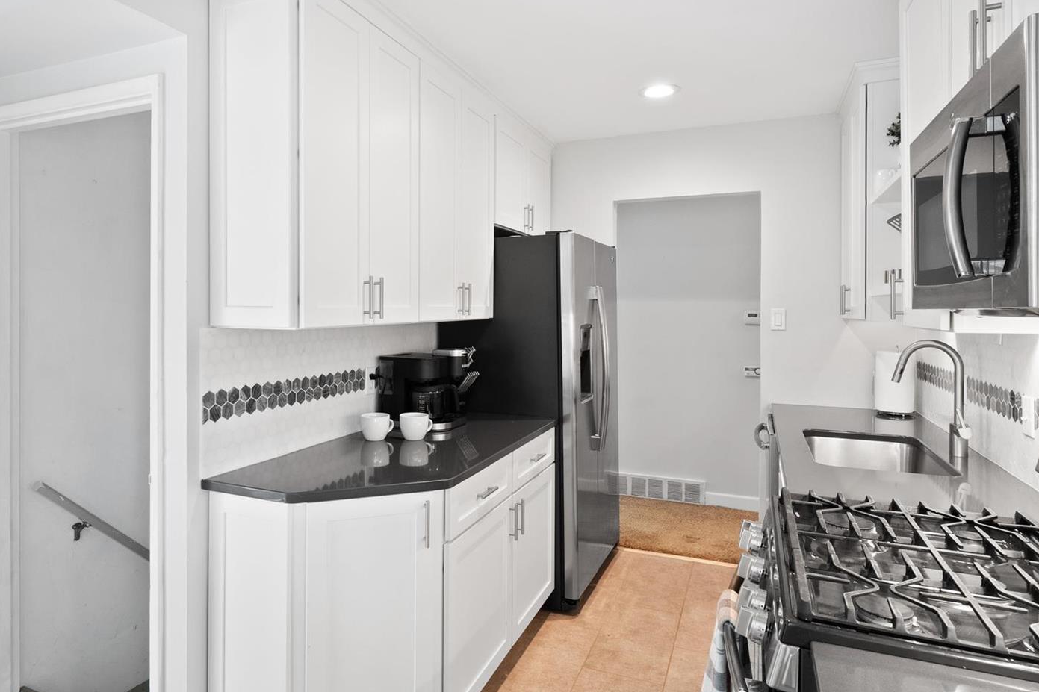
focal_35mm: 23
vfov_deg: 55.0
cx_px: 453
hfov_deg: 75.8
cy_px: 319
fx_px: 664
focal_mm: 10
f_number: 8
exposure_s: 1/2
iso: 400
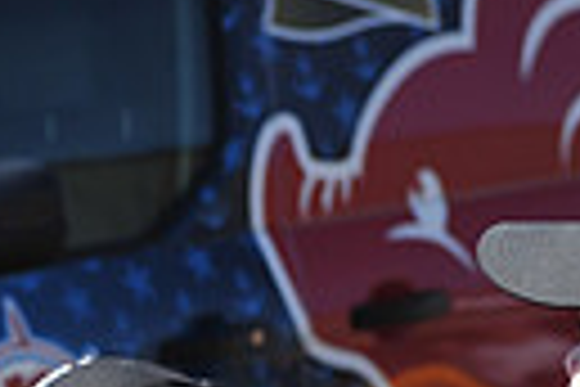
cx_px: -522
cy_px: 652
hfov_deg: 6.4
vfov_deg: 4.3
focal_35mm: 314
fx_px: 5058
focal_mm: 70
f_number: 5
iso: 200
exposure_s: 1/640
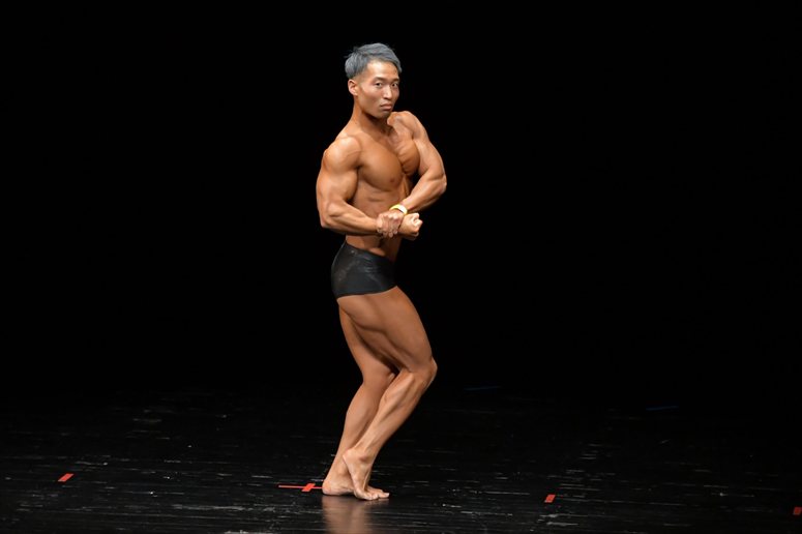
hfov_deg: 7.2
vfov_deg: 4.8
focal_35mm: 285
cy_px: 267
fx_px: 6346
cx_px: 401
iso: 3200
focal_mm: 190
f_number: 5.6
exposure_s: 1/400
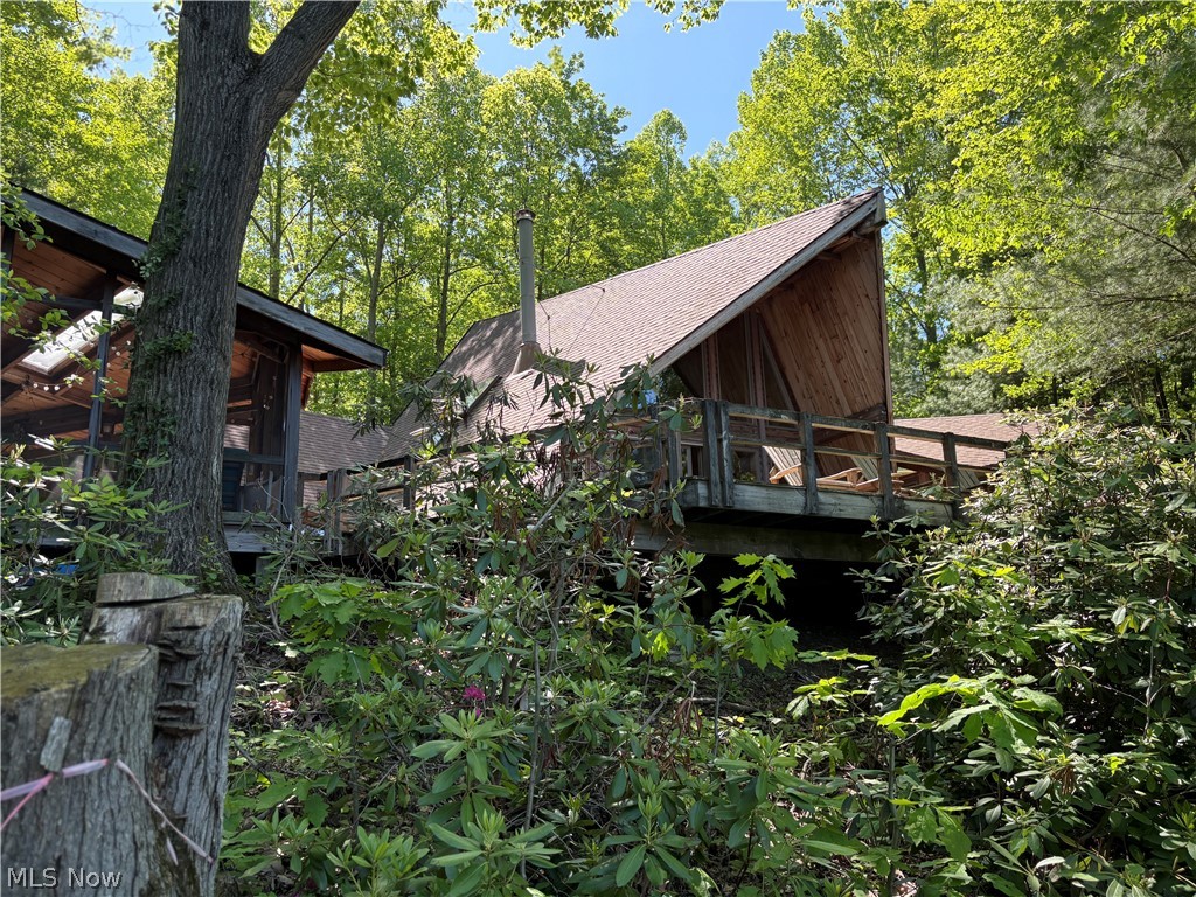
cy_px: 448
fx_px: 898
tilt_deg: +15.2
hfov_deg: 67.3
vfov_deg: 53.1
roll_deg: +2.1
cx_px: 598
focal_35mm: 26
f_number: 1.6
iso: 50
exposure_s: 1/386
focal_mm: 5.96
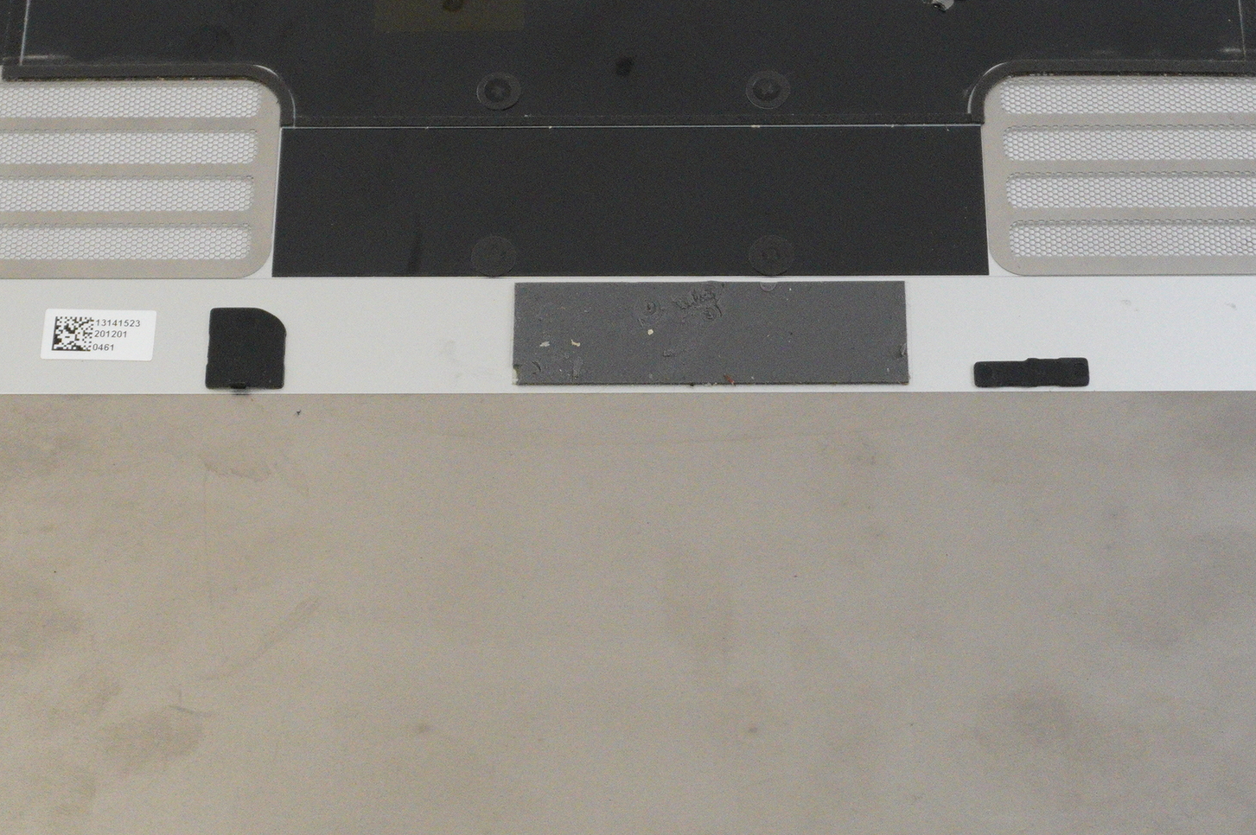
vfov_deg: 18.2
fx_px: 2609
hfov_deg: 27.1
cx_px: 634
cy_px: 422
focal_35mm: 75
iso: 4000
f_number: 5.6
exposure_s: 1/200
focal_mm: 29
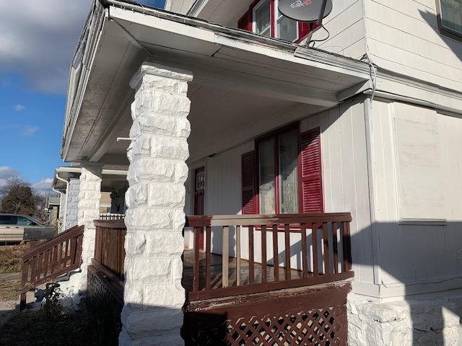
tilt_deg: +8.5
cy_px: 173
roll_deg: -0.5
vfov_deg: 53.1
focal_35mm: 26
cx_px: 231
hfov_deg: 67.3
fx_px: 347
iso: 25
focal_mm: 4.25
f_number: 1.8
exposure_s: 1/4673
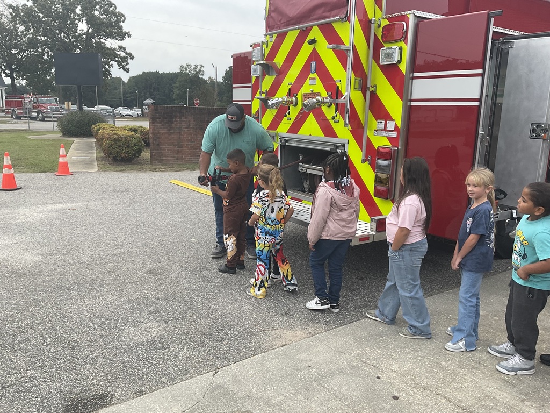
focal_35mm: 29
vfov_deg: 48.2
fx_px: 461
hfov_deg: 61.7
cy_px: 206
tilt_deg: -12.2
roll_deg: -1.8
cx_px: 275
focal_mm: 3
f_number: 1.8
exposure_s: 1/804
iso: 16
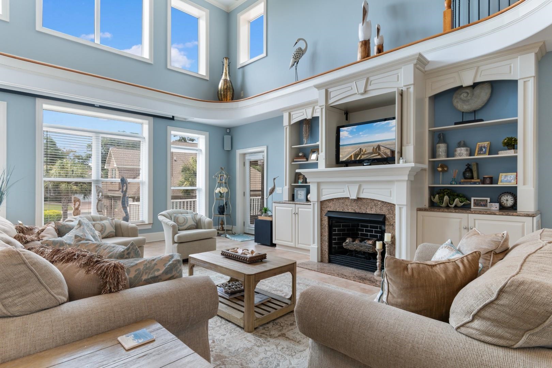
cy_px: 184
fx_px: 291
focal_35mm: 19
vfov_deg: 64.6
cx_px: 276
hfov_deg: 86.9
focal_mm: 13
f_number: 4.8
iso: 100
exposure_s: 1/25
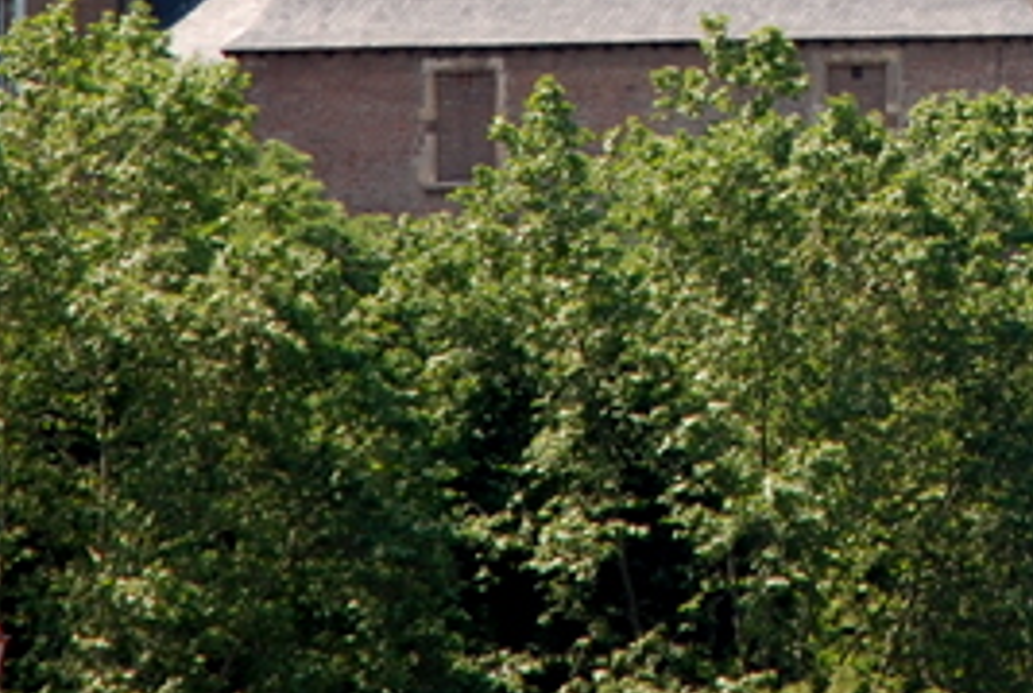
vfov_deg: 3.5
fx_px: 11296
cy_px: -496
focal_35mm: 393
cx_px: 1373
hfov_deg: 5.2
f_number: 5
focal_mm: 70
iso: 200
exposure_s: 1/400
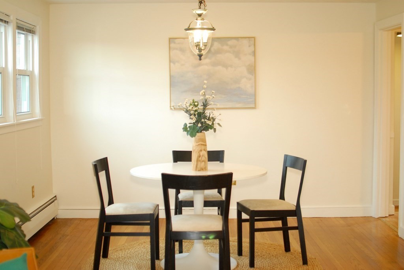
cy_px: 135
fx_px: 590
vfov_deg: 25.8
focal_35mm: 52
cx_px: 202
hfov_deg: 37.8
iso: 500
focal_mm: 35
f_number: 2.2
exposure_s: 1/60
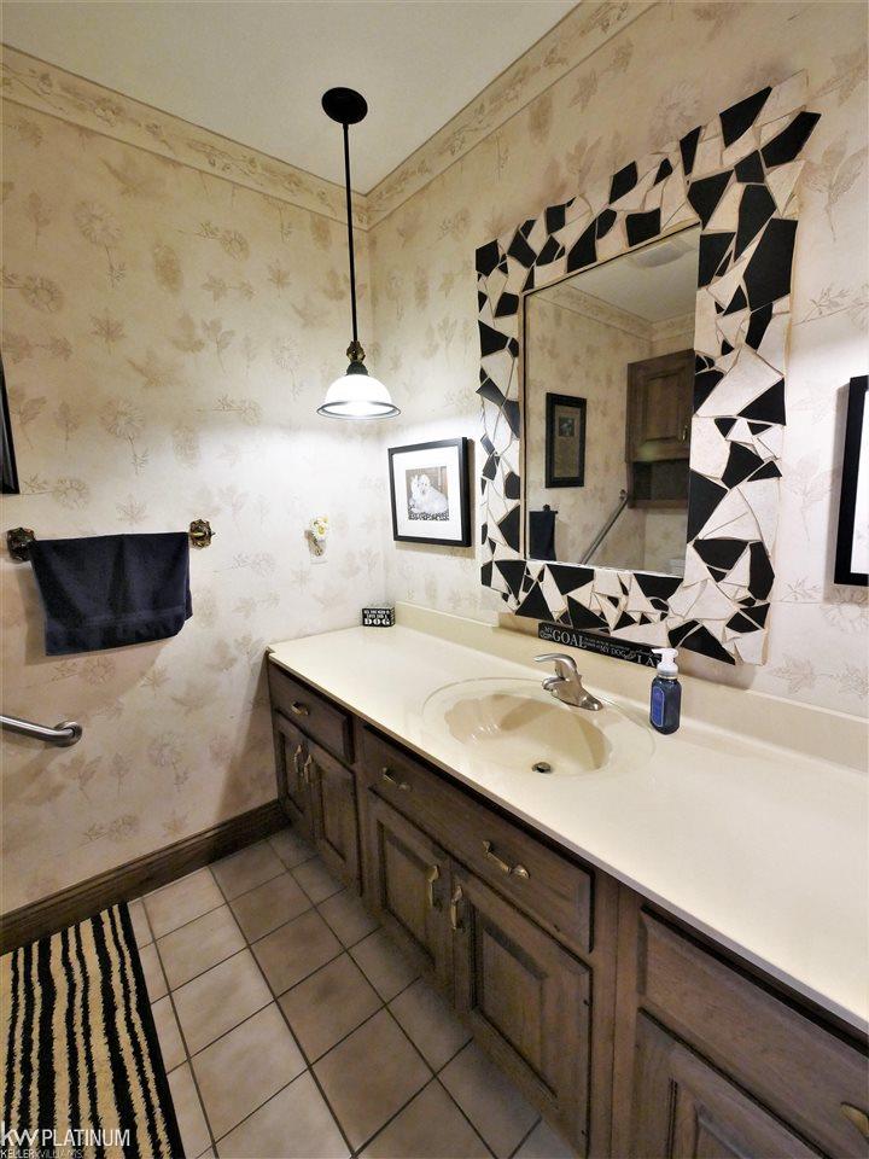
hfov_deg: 85.7
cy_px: 580
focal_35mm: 14
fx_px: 469
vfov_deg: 102.1
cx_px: 434
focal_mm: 7
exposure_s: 1/50
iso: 1600
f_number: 6.3
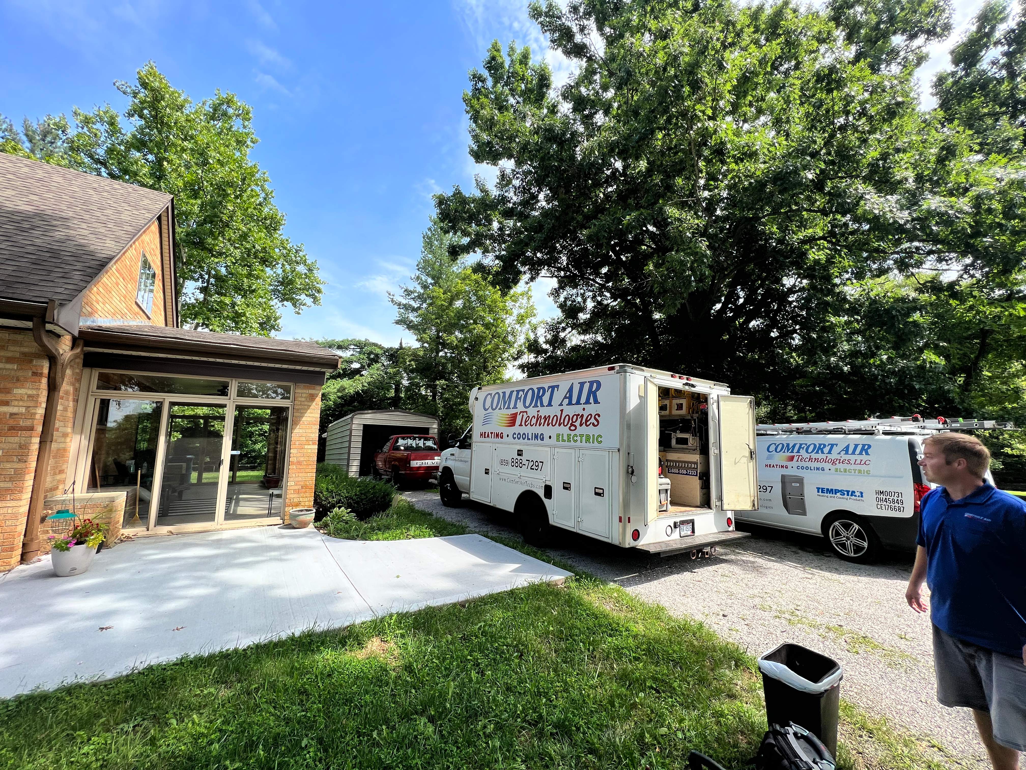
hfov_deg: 106.2
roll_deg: -0.6
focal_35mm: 13
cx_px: 513
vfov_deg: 89.9
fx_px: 385
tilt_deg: +7.7
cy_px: 385
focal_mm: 1.57
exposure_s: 1/727
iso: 32
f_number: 1.8
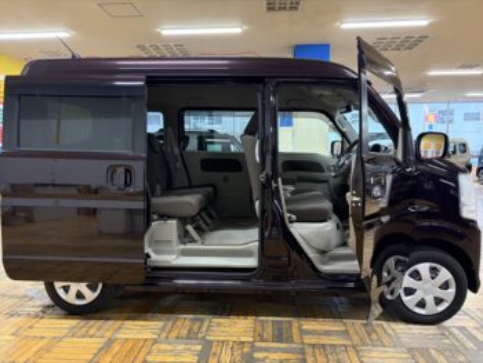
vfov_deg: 53.1
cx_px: 242
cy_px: 182
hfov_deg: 67.3
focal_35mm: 26
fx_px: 363
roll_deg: +1.0
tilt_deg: -2.8
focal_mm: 5.96
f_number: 1.6
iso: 400
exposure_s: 1/50
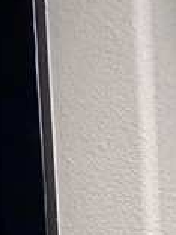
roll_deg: +0.5
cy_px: 640
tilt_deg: -4.5
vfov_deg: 12.7
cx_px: 543
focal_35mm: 92
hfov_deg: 10.6
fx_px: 624
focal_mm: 2.22
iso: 200
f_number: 2.2
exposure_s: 1/120
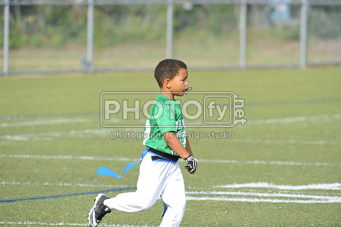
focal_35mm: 400
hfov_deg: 5.2
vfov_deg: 3.4
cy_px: 114
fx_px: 3787
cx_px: 170
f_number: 7.1
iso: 800
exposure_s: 1/800
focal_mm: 400
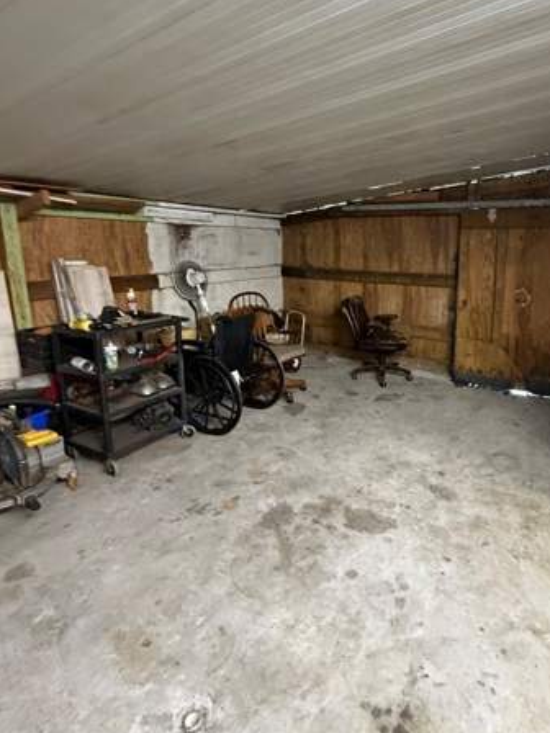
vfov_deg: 81.5
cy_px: 327
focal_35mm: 20
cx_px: 365
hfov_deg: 64.3
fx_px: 424
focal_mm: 2.22
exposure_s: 1/60
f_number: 2.2
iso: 640
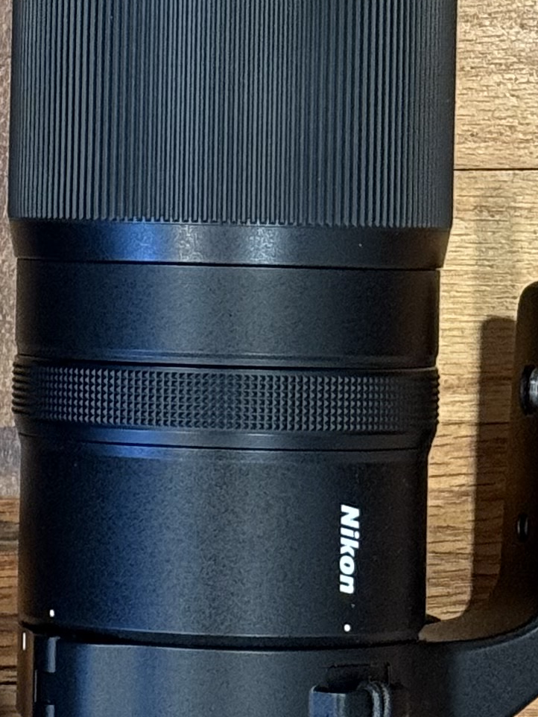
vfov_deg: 9.8
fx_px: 4166
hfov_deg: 7.3
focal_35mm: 201
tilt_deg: -84.0
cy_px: 98
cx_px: -113
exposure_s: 1/40
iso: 400
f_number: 1.78
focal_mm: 6.76
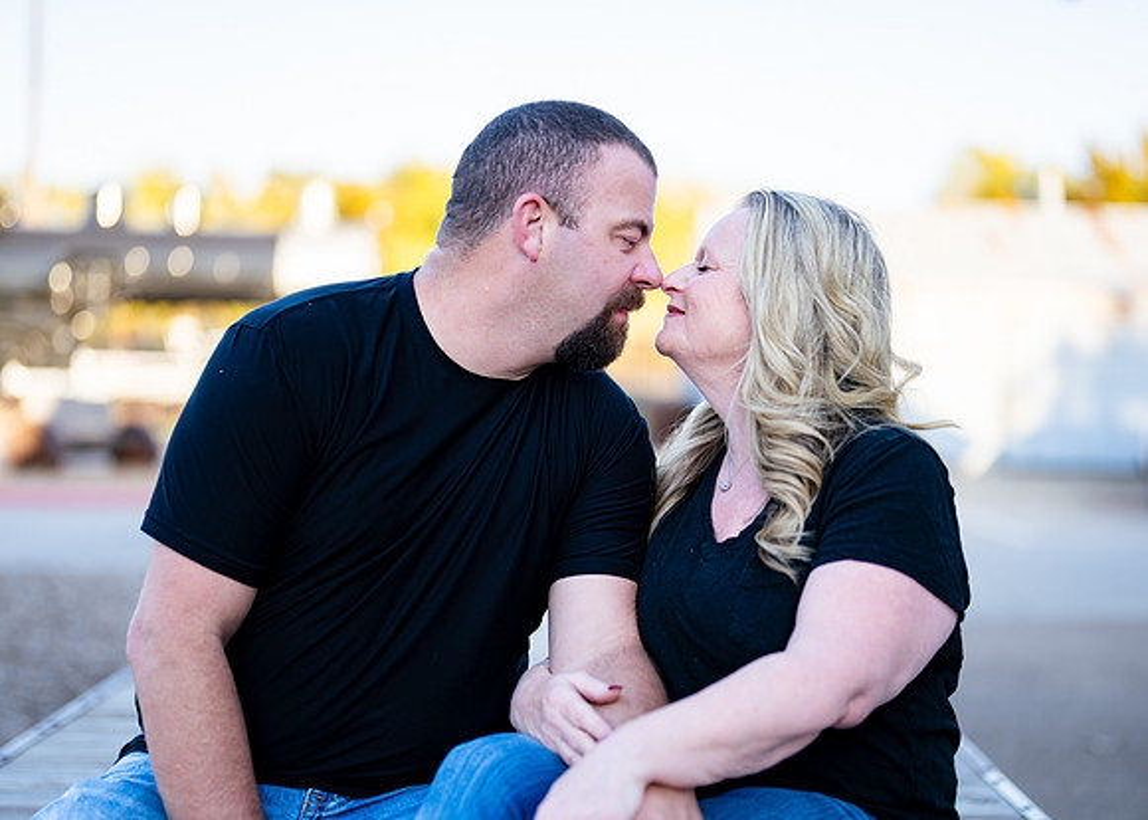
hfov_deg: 31.8
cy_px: 466
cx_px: 605
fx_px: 2016
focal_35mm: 62
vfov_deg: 23.0
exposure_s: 1/1250
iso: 100
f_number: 1.2
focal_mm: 50
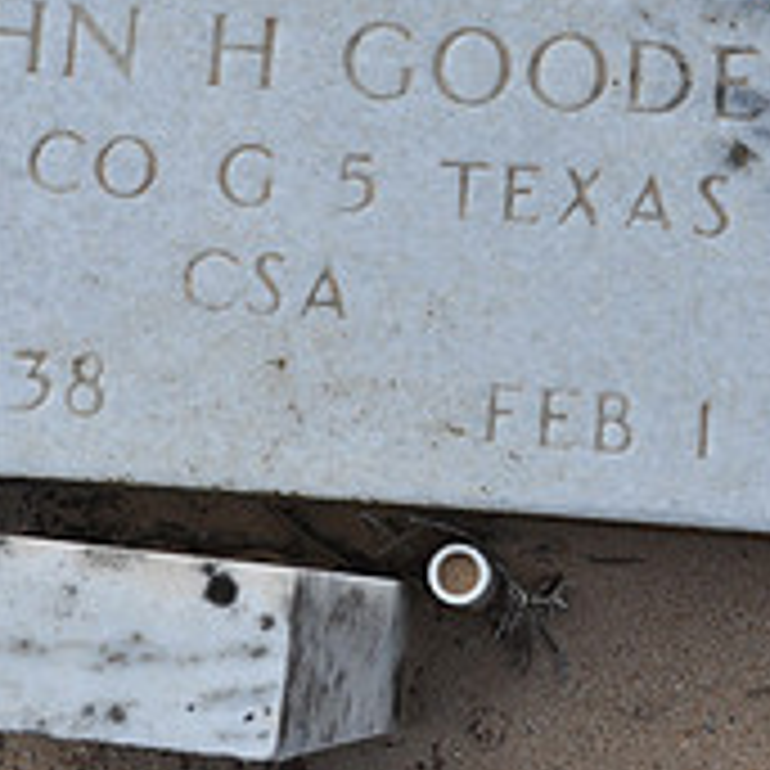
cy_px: 52
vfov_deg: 15.3
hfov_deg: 15.6
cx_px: 432
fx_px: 2819
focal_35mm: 112
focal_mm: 26
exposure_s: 1/125
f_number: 11
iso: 200
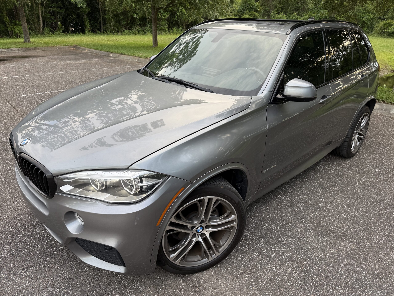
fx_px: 273
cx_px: 197
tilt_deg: -23.9
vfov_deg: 56.8
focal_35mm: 24
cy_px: 148
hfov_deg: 71.6
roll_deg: -1.3
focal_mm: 6.76
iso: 64
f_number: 1.78
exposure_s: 1/193
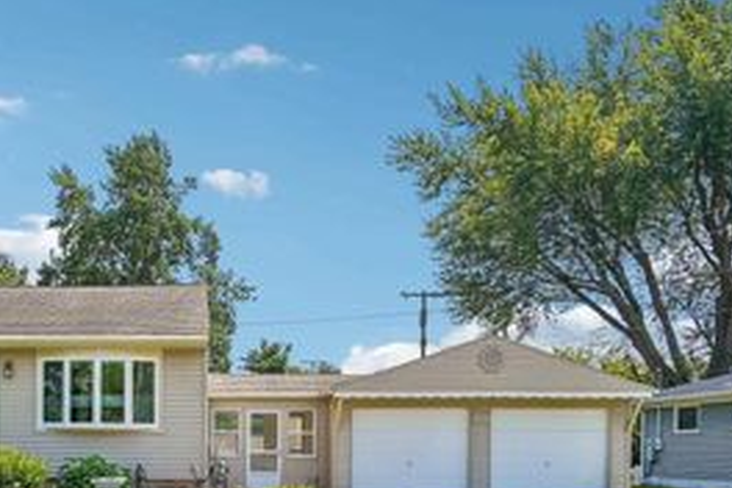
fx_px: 732
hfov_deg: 50.3
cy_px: 453
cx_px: 158
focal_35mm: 36
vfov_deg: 34.5
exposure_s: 1/500
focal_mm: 19
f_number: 8
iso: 250
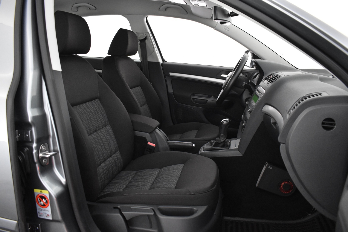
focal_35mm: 27
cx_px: 174
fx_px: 261
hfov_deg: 67.4
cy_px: 116
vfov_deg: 47.9
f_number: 3.5
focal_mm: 18
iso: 2500
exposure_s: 1/30
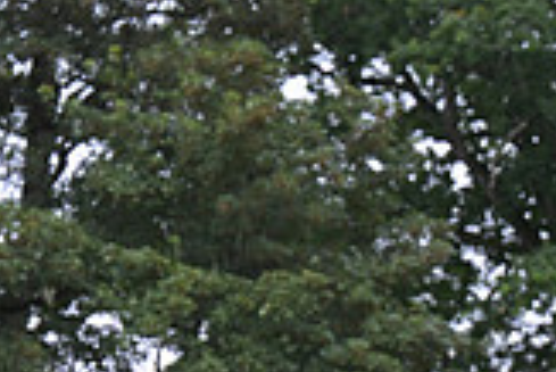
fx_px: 4004
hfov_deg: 7.9
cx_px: 682
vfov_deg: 5.3
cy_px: 630
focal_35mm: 259
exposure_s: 1/1250
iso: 2500
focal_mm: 73
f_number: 3.5
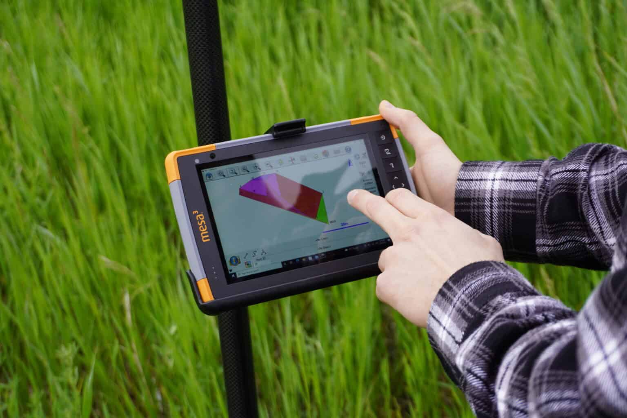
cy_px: 209
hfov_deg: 30.5
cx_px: 314
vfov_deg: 20.6
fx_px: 1149
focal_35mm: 66
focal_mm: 44
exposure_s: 1/125
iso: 100
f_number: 5.6
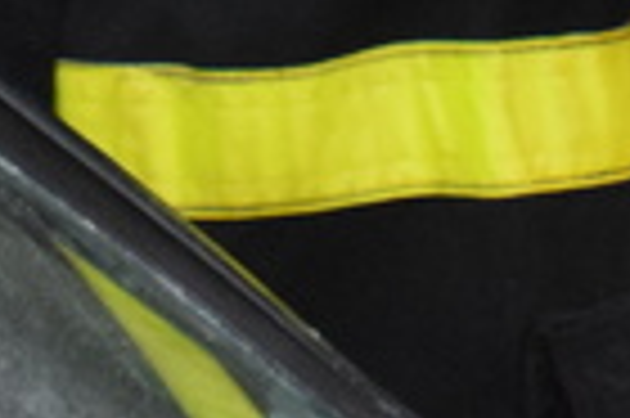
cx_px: 27
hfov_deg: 3.6
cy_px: -955
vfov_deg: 2.4
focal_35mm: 572
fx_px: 9998
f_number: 4.8
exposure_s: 1/60
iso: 3200
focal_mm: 52
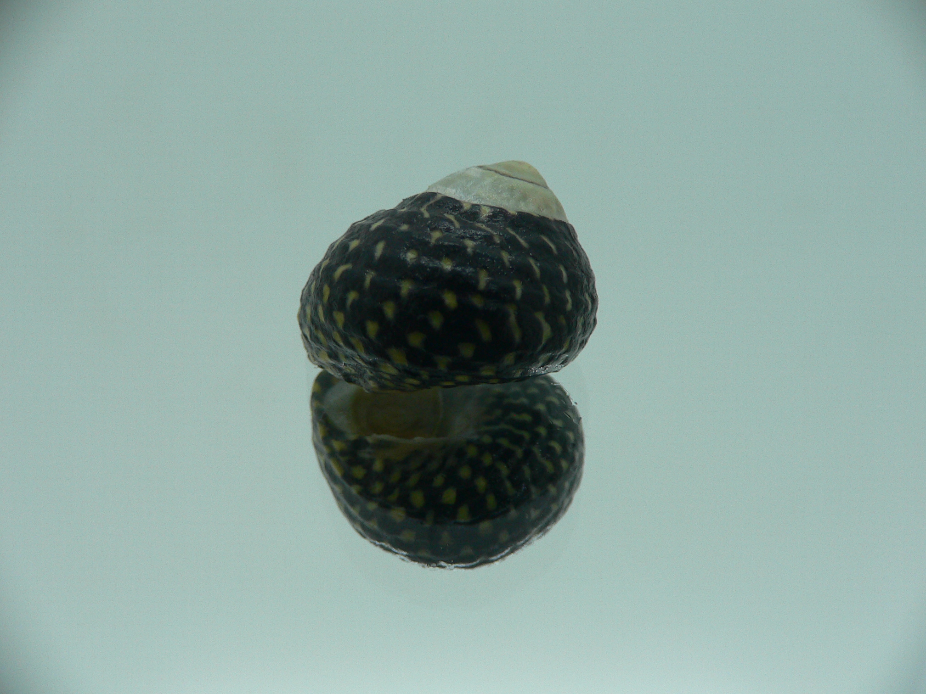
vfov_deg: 40.7
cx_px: 463
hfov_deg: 52.6
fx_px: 936
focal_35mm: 35
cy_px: 347
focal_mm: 4.6
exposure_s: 1/60
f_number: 2.8
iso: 80
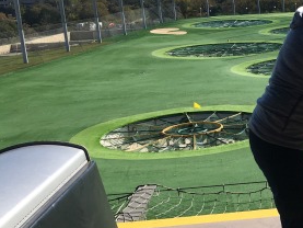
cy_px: 115
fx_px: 587
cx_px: 349
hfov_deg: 26.3
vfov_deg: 21.9
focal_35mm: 67
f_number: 2.2
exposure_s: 1/1538
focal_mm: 4.15
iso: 25
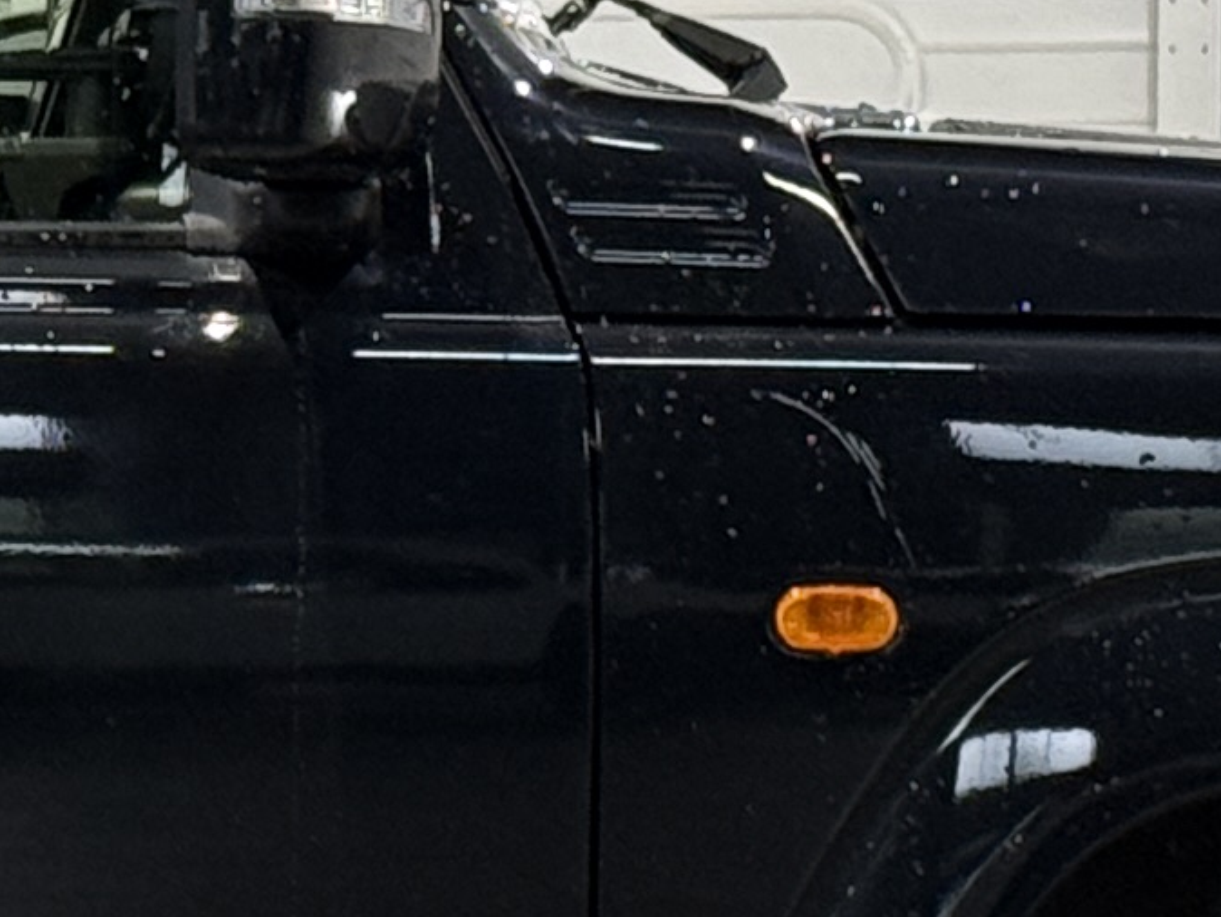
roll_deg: +0.0
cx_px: -585
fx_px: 10127
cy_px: 732
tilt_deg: -0.5
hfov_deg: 6.8
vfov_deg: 5.2
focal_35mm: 287
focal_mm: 6.76
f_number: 1.78
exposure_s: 1/60
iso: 160
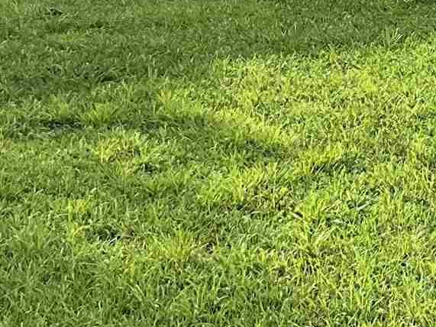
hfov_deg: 12.5
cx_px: 452
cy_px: -93
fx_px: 1964
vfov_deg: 9.4
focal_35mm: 156
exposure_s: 1/1279
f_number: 1.8
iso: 25
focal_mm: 3
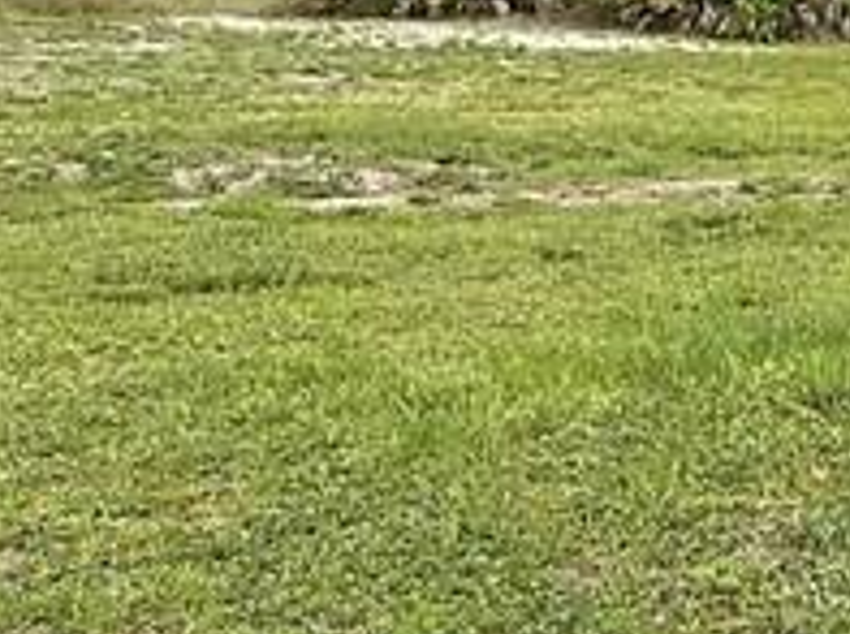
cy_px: 147
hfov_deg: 13.1
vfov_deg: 9.8
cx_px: 531
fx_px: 3701
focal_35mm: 151
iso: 16
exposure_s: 1/1534
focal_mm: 3
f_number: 1.8
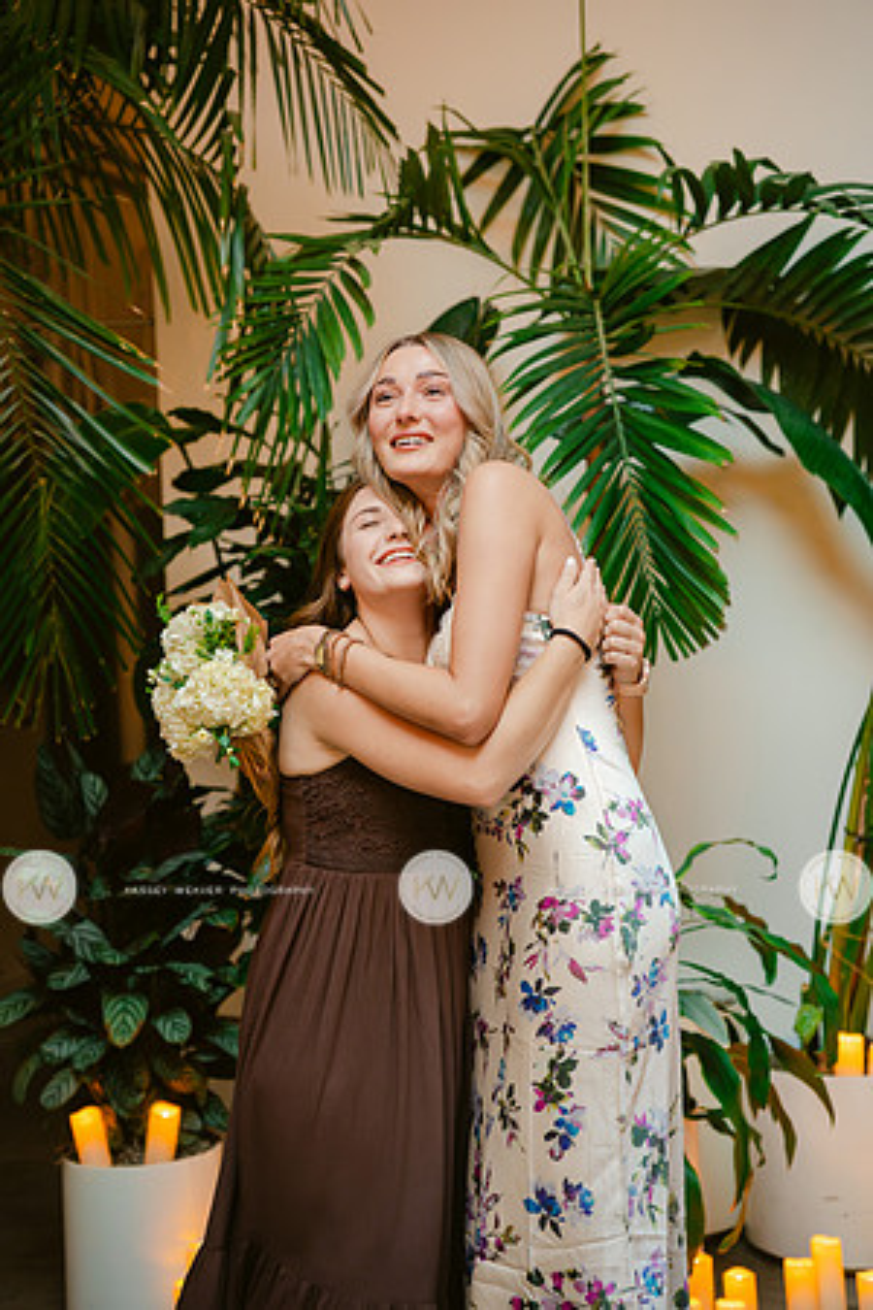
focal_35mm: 63
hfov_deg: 21.7
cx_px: 436
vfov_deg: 32.0
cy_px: 655
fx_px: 2281
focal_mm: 62.7
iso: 1000
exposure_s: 1/250
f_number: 2.8
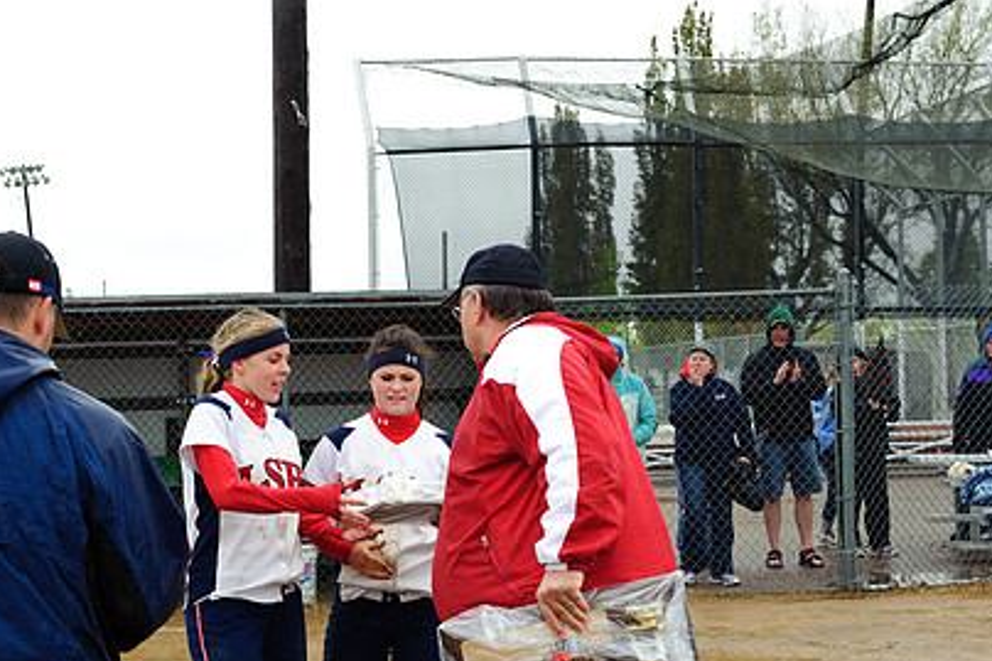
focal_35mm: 79
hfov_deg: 25.6
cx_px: 346
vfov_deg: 17.2
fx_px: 2176
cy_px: 428
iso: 400
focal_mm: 55
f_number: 8
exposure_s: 1/500
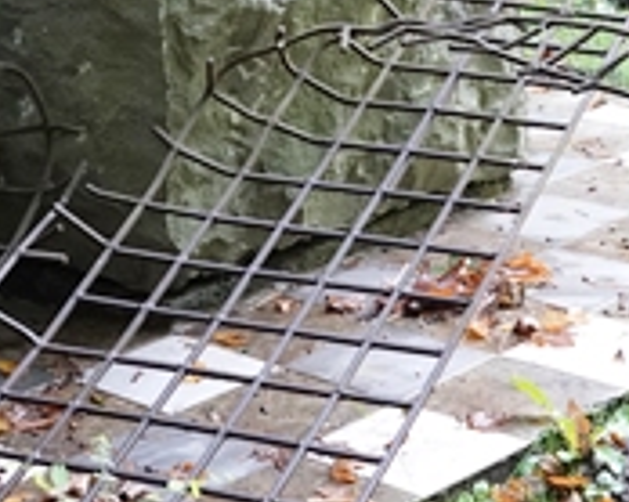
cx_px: 155
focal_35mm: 121
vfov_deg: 12.6
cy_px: -16
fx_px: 2251
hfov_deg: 15.8
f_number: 5.6
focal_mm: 12.96
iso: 1250
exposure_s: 1/40
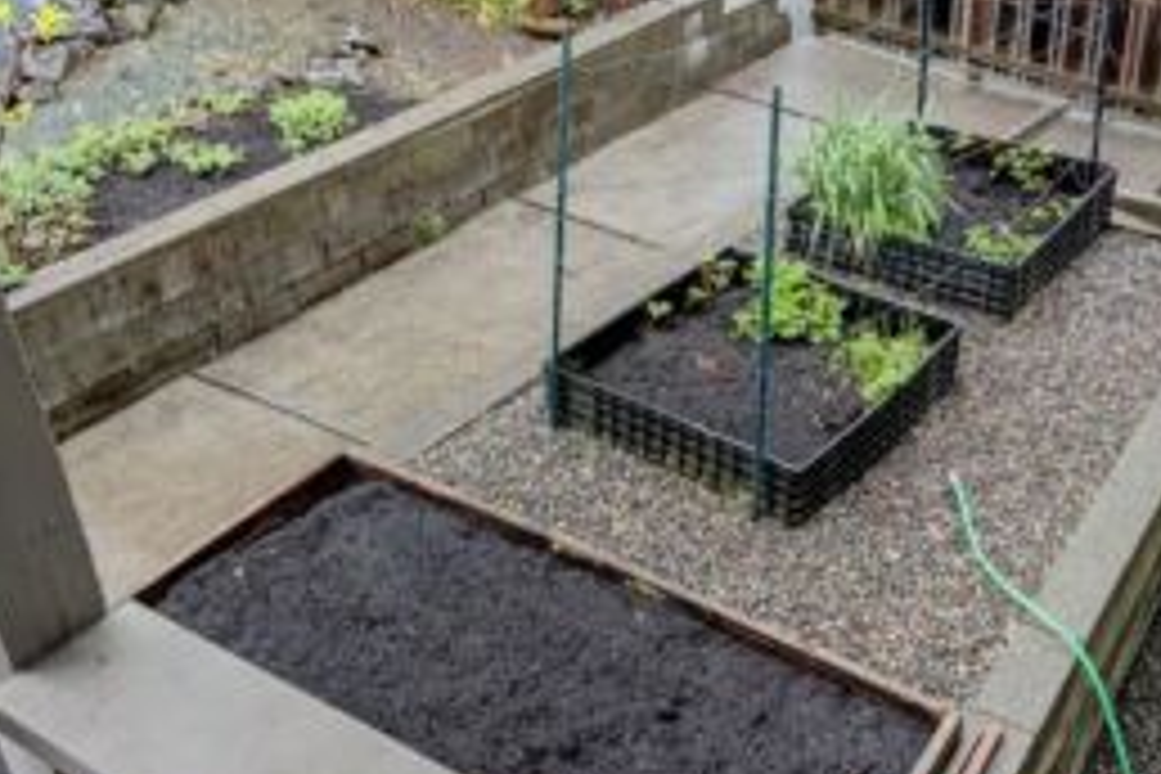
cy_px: 364
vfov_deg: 31.9
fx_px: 1354
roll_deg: +1.8
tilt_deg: -31.6
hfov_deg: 45.9
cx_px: 738
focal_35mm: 42
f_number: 1.5
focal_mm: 5.7
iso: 320
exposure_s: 1/60
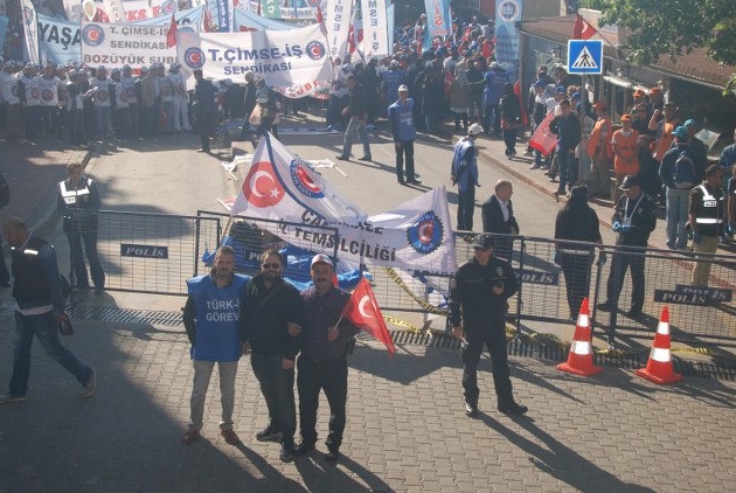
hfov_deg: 32.8
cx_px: 342
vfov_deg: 22.3
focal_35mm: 61
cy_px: 204
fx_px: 1249
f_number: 9
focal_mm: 32
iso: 100
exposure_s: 1/200
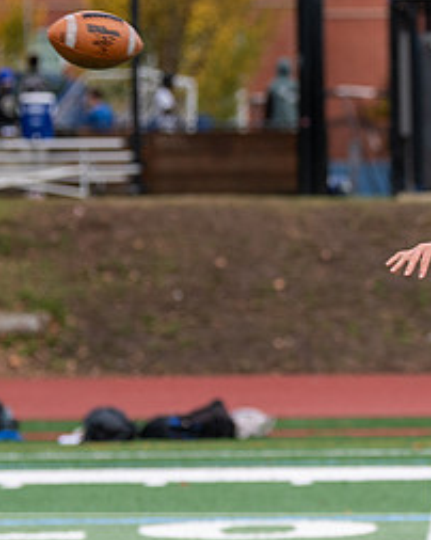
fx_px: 6082
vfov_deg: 5.1
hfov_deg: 4.1
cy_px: 325
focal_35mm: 381
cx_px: 466
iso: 320
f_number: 2.8
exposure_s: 1/1000
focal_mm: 120
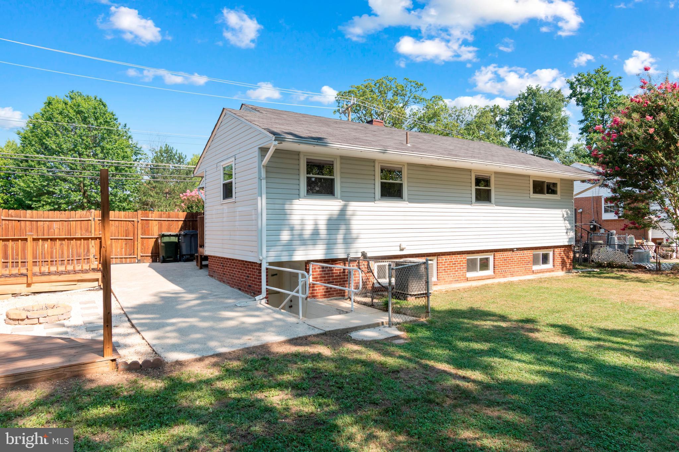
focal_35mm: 21
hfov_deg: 81.2
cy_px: 226
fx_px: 396
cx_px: 340
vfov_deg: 59.5
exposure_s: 1/160
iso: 200
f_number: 8
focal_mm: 14
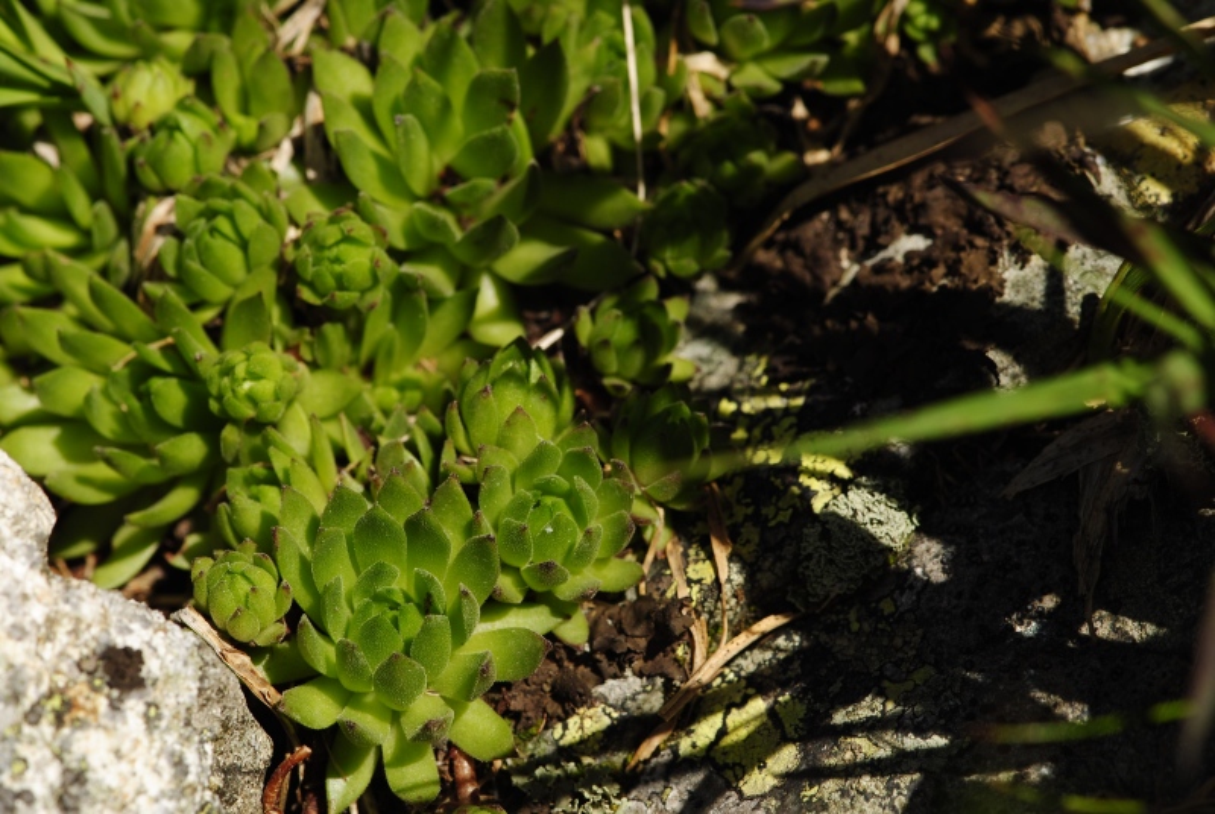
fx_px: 4309
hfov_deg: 16.0
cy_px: 407
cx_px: 608
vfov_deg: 10.8
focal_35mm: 128
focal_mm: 85
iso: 100
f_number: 9
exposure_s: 1/250
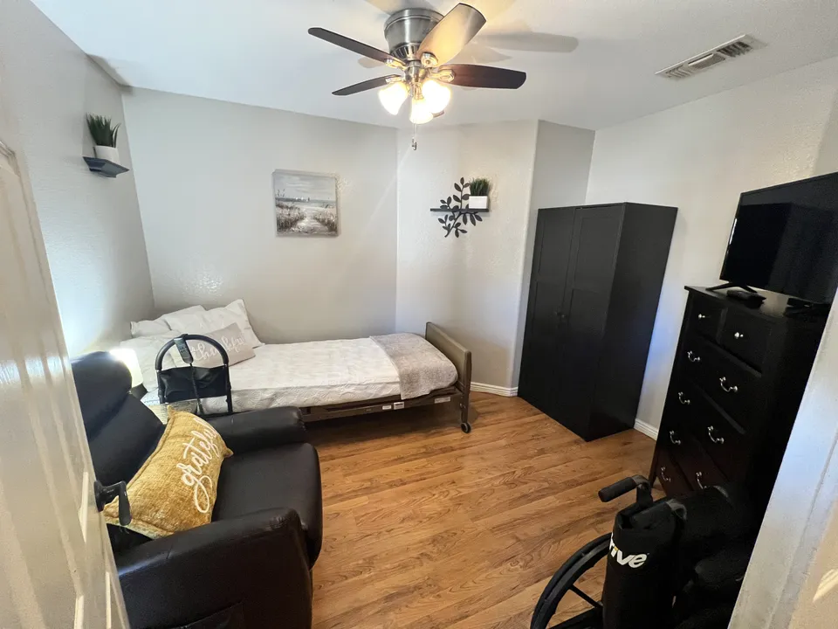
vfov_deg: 89.9
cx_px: 419
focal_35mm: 13
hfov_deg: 106.2
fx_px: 315
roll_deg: -1.8
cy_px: 314
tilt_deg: -13.0
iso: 400
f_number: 1.8
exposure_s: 1/60
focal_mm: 1.6
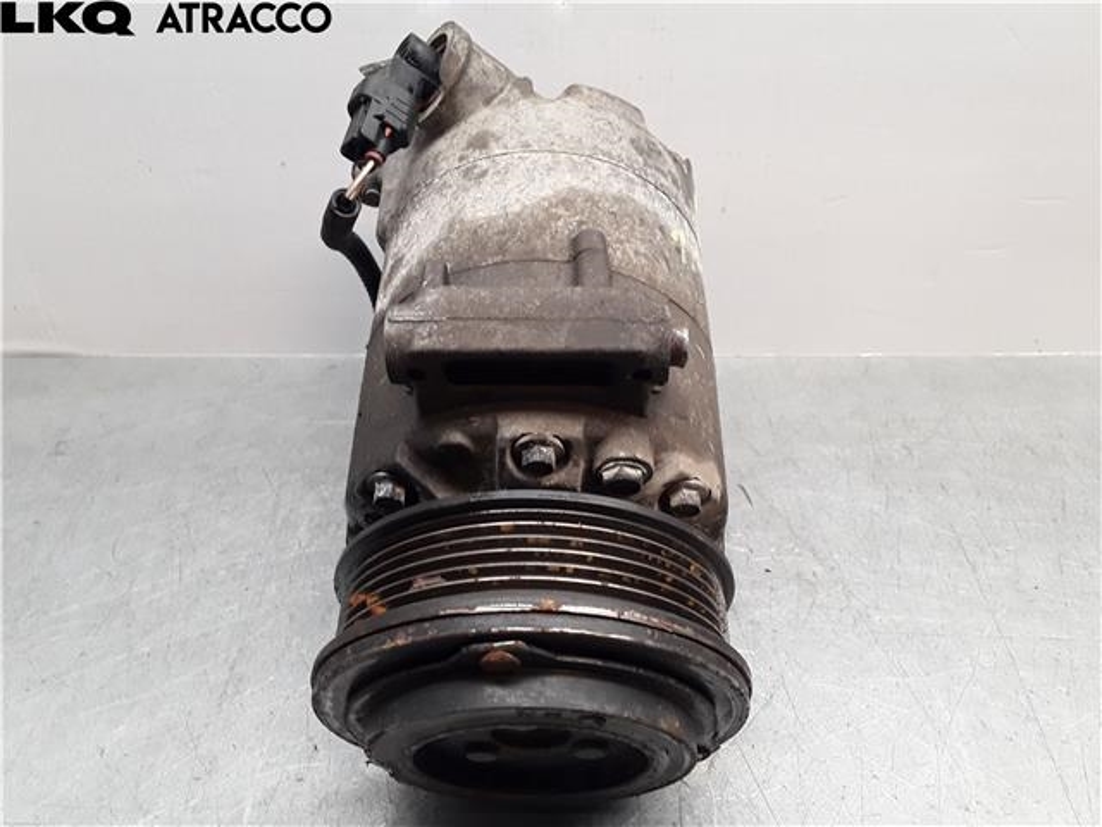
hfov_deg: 63.4
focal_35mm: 28
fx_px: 891
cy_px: 414
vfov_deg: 49.7
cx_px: 551
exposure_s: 1/50
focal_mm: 2.91
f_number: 1.9
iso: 64
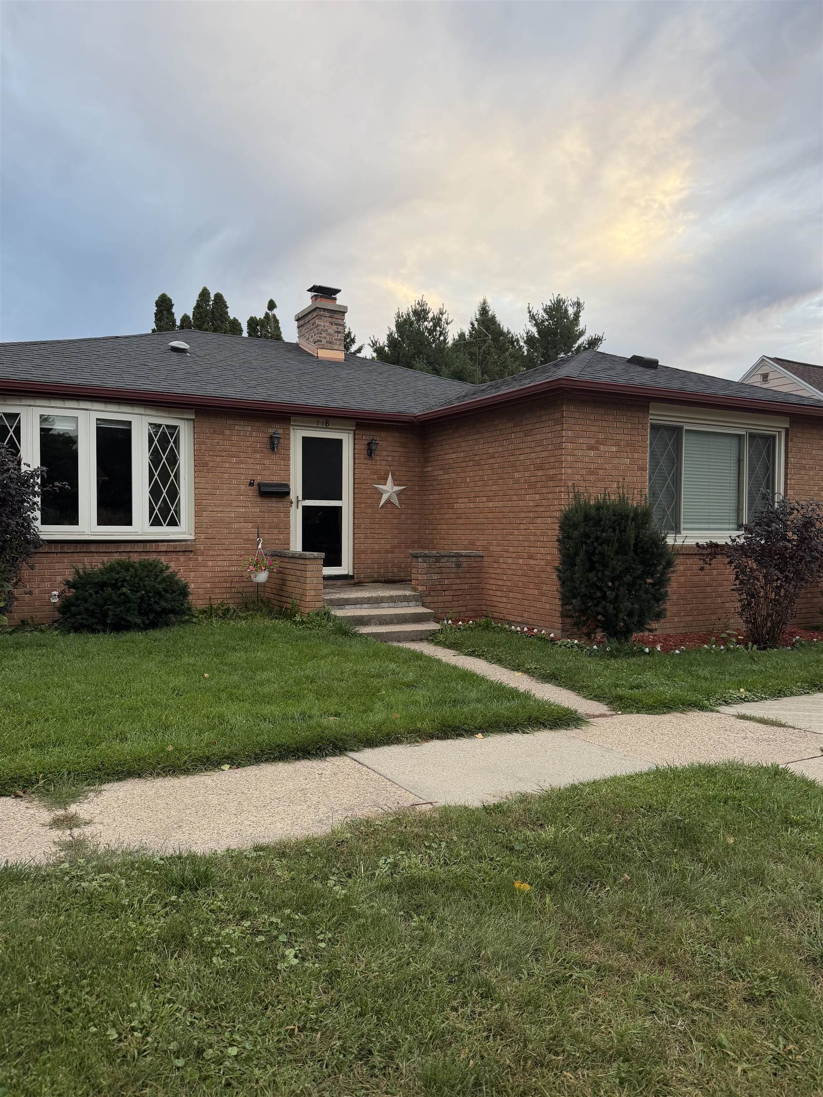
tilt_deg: -1.3
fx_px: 761
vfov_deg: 71.6
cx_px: 412
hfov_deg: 56.8
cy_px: 548
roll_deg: -0.8
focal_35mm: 24
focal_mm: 6.76
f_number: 1.78
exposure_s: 1/121
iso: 100
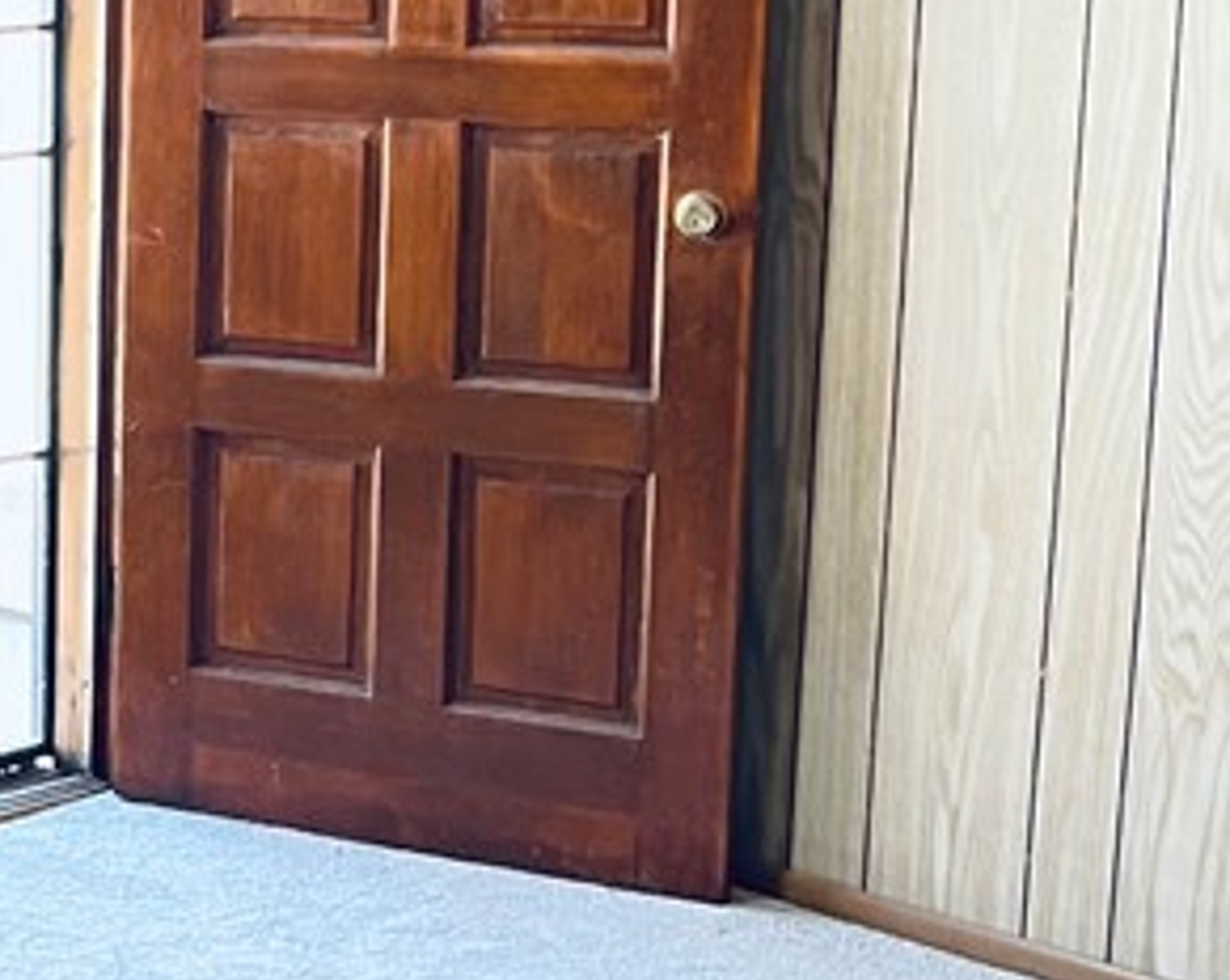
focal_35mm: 86
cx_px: -866
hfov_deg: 18.4
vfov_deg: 17.7
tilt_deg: -9.0
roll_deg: +0.8
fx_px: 3126
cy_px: 194
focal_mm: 5.1
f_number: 1.6
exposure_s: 1/59
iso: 320
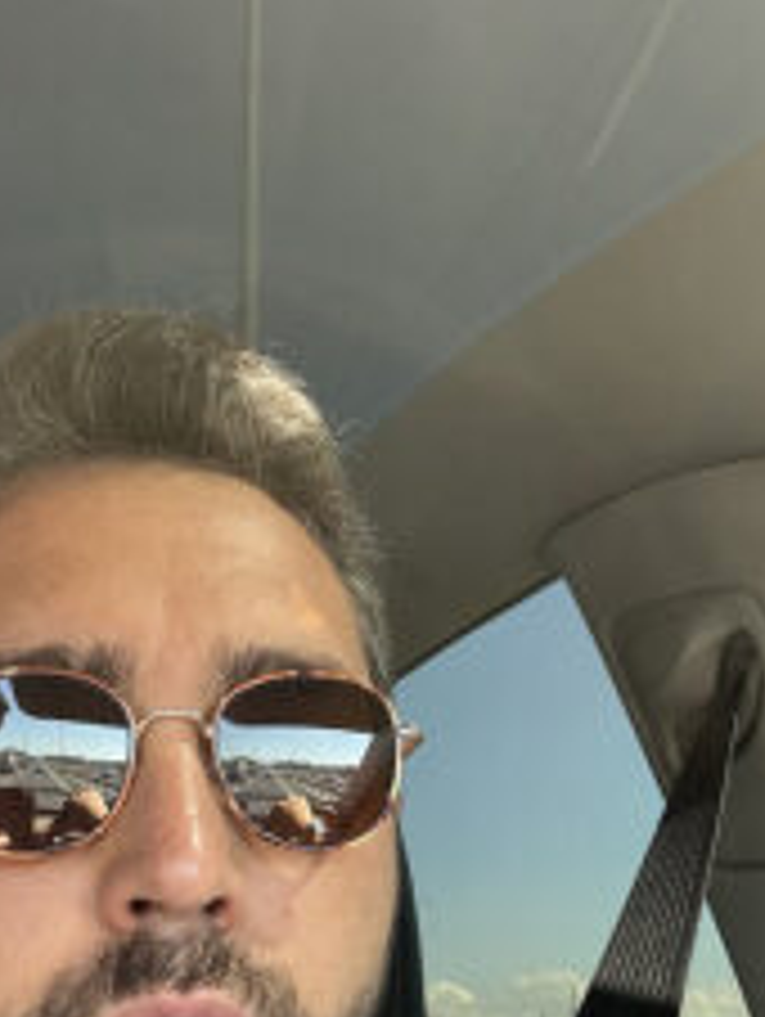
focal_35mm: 53
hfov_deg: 27.3
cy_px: 778
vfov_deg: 35.2
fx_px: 1559
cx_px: 225
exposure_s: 1/121
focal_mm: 2.71
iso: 64
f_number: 1.9
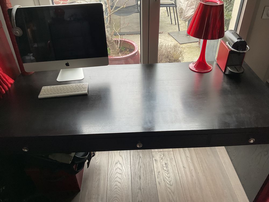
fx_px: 225
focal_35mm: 29
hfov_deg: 61.7
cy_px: 101
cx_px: 134
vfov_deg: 48.2
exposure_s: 1/60
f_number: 1.8
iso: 50
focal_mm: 3
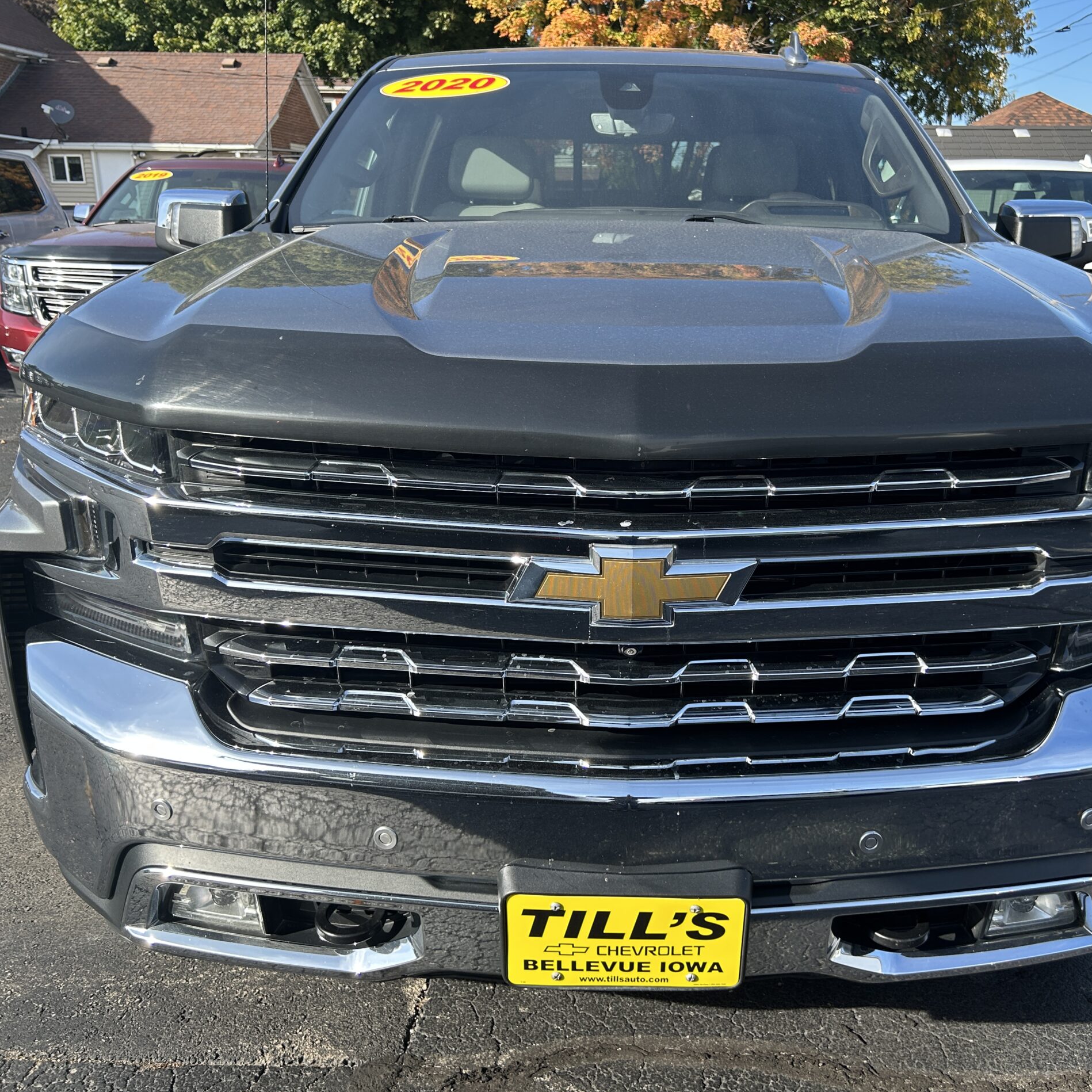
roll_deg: +0.9
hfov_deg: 52.3
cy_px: 541
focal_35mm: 31
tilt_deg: -15.5
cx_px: 635
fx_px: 1106
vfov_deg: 52.5
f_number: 1.5
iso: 50
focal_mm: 5.7
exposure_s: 1/1124
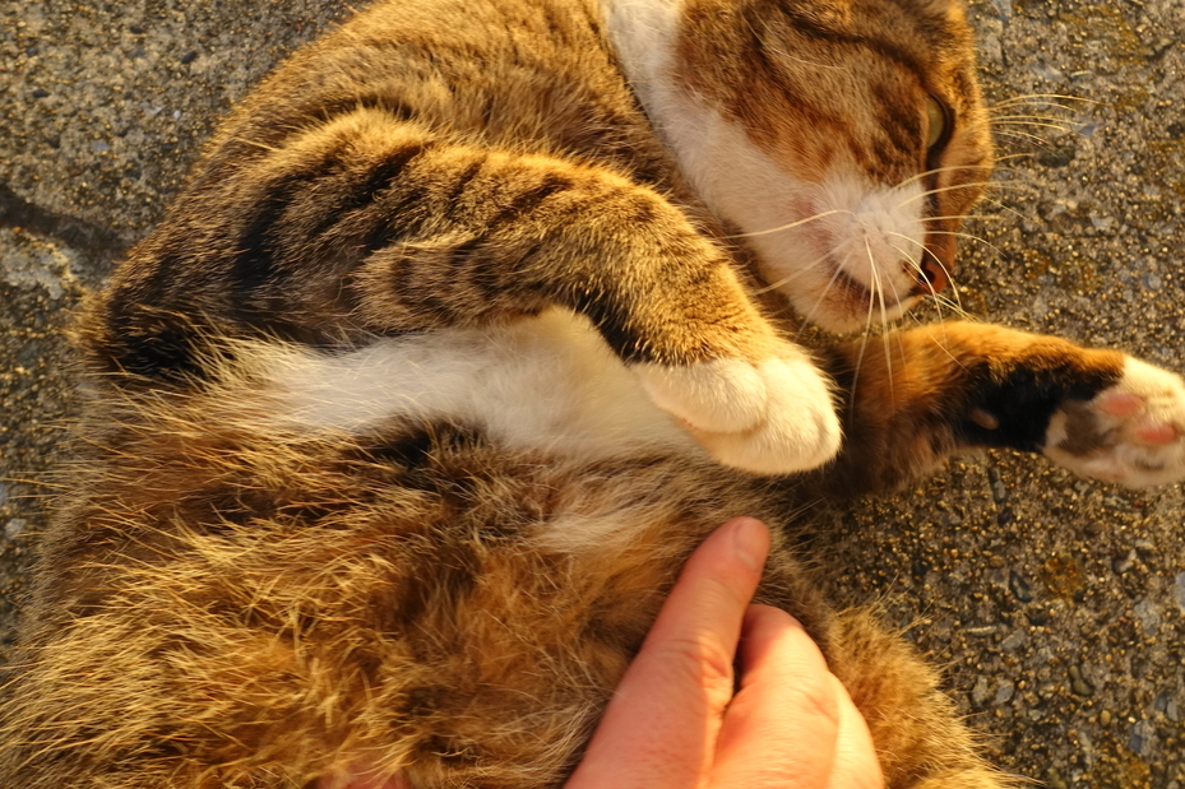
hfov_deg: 59.7
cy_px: 284
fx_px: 1020
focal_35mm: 31
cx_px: 722
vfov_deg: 41.9
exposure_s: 1/250
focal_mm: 8.8
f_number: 4
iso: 250
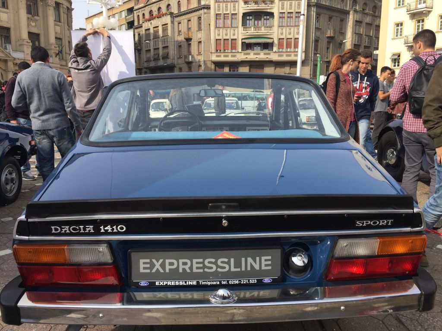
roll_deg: +0.1
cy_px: 166
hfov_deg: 61.7
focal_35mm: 29
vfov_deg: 48.2
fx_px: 370
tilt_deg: -9.8
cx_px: 221
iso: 32
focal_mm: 4.15
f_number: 2.2
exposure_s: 1/989
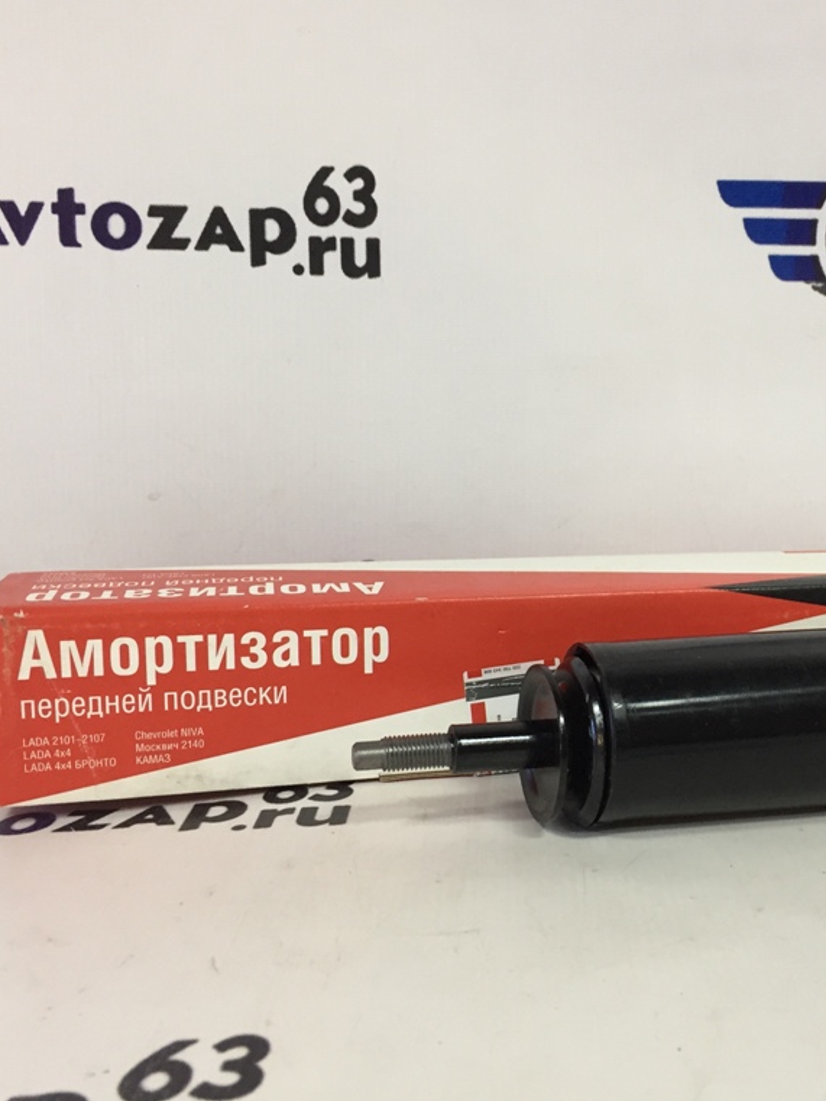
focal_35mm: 39
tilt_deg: -12.4
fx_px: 1240
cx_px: 613
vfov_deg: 47.9
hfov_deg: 36.0
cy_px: 550
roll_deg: -0.7
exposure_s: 1/33
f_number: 2.2
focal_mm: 4.15
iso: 125
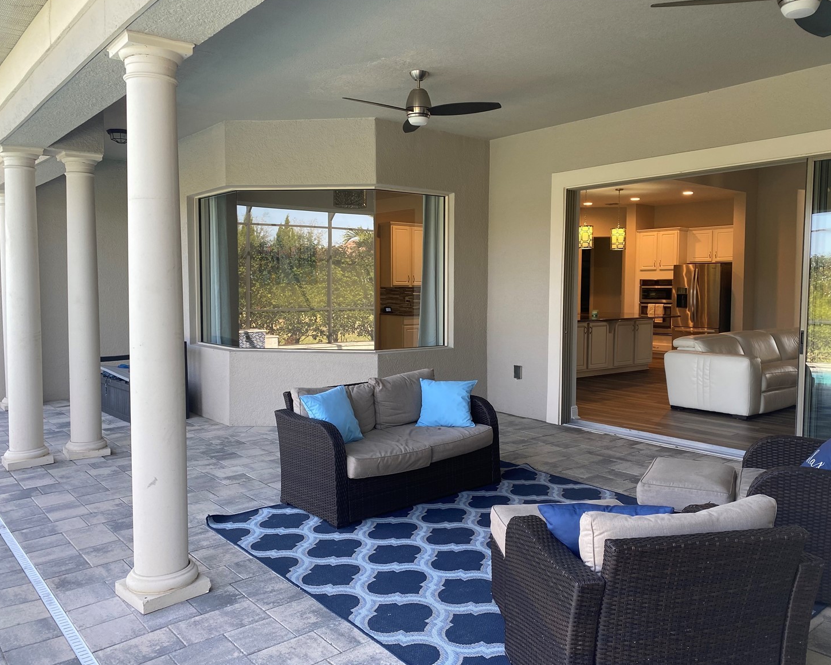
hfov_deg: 62.2
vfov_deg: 51.5
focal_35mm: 28
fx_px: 689
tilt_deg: -3.7
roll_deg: +0.0
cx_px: 428
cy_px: 327
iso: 50
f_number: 1.8
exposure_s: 1/122
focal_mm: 4.25
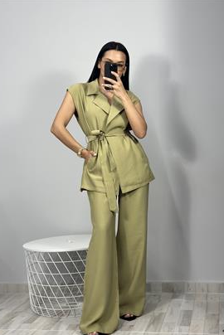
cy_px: 170
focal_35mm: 51
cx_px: 105
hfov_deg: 26.5
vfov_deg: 38.9
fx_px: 475
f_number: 1.78
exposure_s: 1/100
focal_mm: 6.86
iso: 100
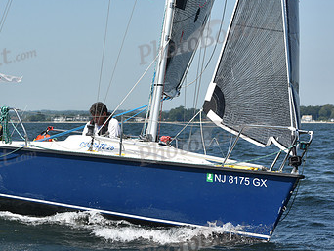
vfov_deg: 9.9
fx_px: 1448
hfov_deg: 13.1
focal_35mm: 150
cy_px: 104
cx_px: 88
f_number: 7.1
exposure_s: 1/1250
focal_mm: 92
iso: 250
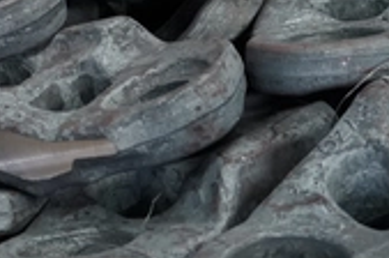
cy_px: -296
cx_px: -87
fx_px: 2005
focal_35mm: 186
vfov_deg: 7.0
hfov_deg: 10.9
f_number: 2.8
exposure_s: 1/160
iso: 2500
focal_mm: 39.2
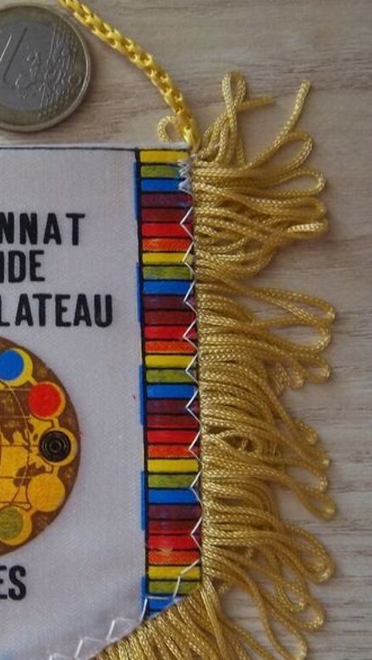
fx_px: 912
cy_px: 336
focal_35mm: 52
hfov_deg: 21.8
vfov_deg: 39.9
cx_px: -43
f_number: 3.5
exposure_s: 1/25
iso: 160
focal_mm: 5.05
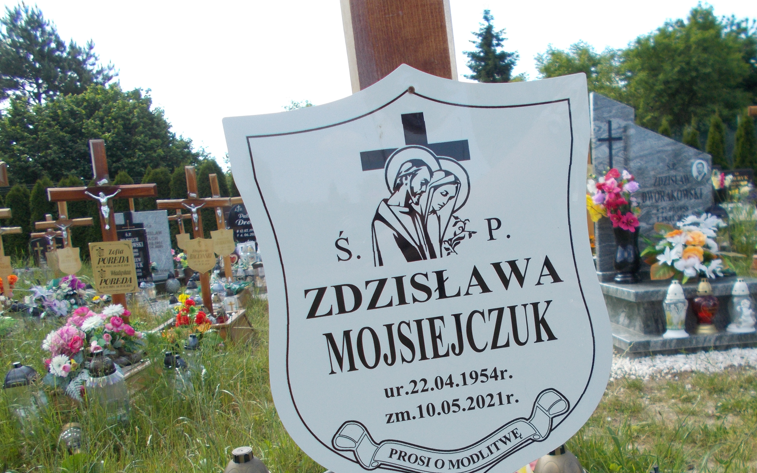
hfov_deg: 57.8
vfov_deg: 37.7
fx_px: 681
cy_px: 331
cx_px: 446
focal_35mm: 33
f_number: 3.2
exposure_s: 1/400
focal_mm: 4.6
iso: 80
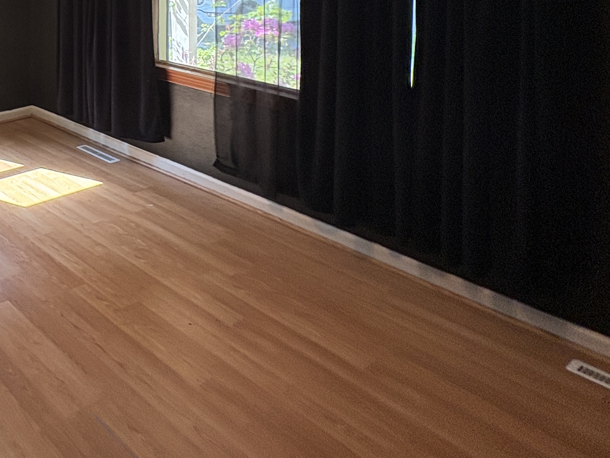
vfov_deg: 37.0
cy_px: -30
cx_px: -85
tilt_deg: -4.1
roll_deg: +2.4
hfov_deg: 41.8
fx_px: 581
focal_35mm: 33
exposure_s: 1/120
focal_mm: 2.22
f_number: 2.2
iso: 125
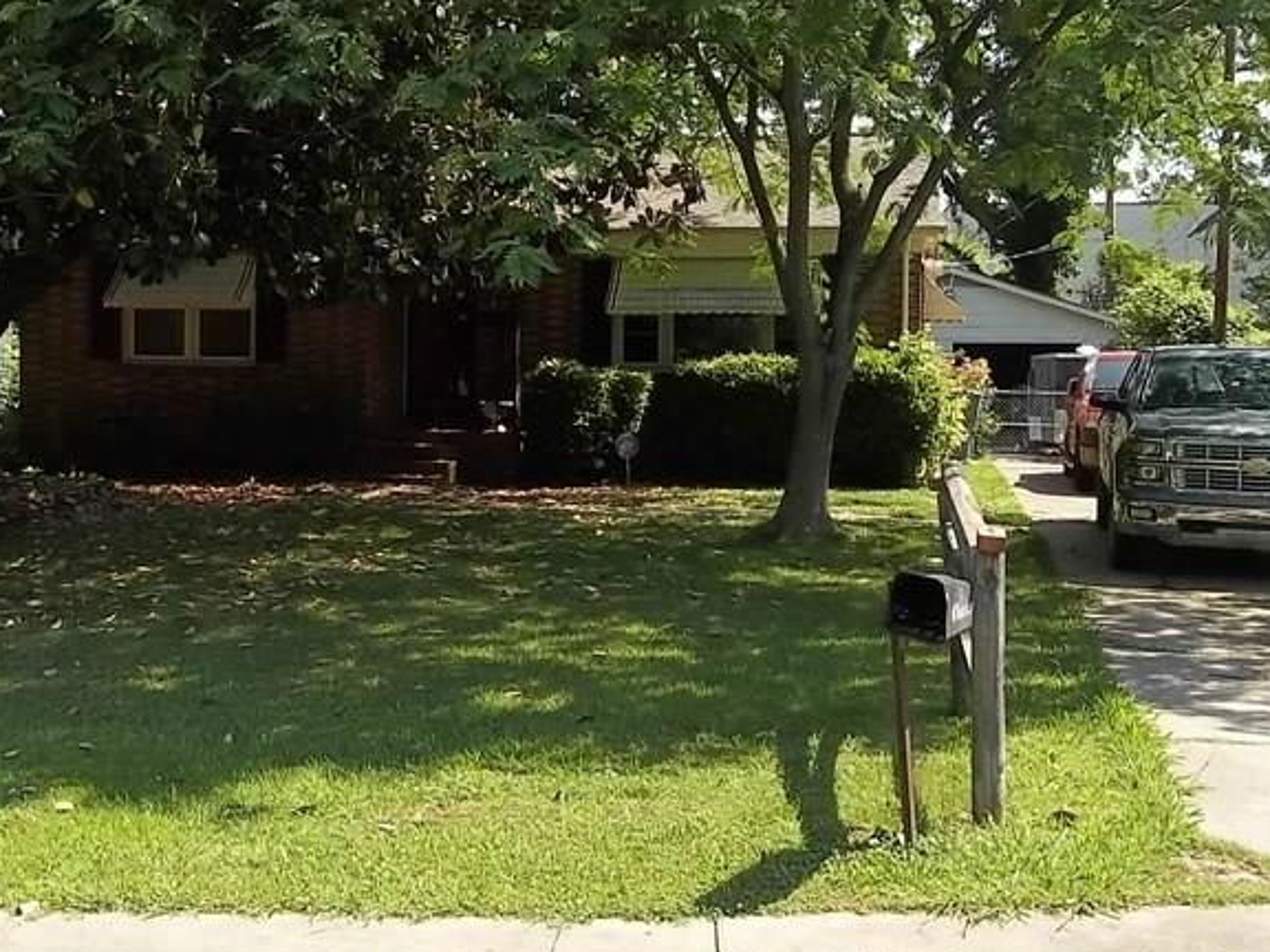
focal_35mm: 48
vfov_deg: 30.3
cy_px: 452
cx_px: 415
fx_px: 1761
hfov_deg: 39.2
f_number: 3.5
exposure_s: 1/400
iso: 80
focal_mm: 4.9
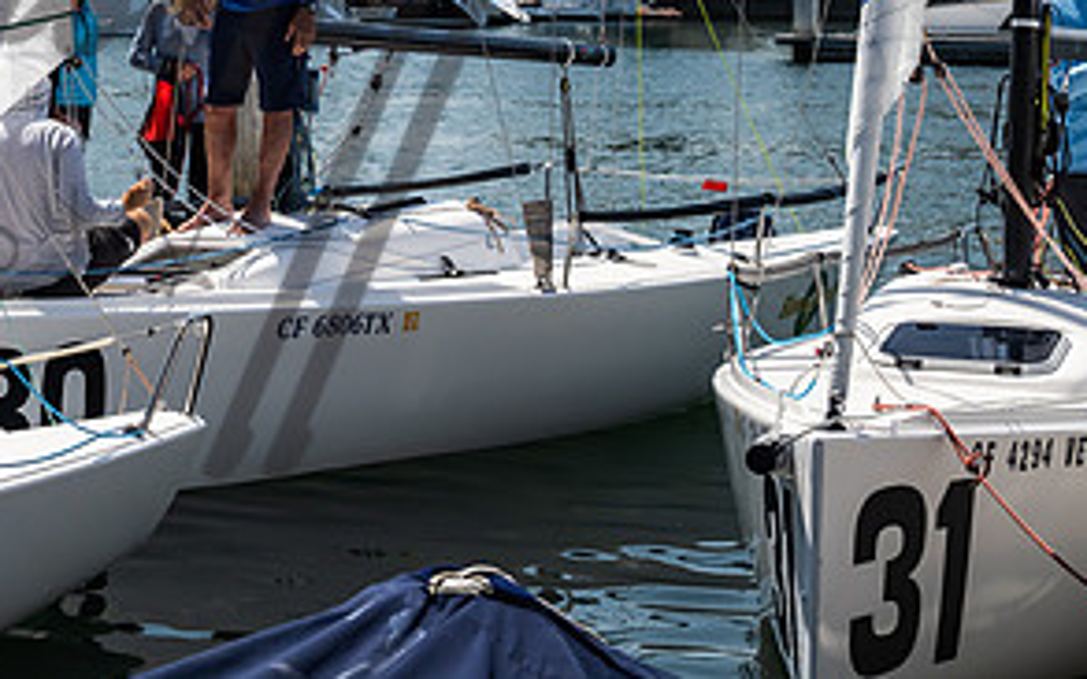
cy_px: -35
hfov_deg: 18.7
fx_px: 3228
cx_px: 41
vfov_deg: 11.8
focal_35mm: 109
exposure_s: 1/1000
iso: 400
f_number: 6.3
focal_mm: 54
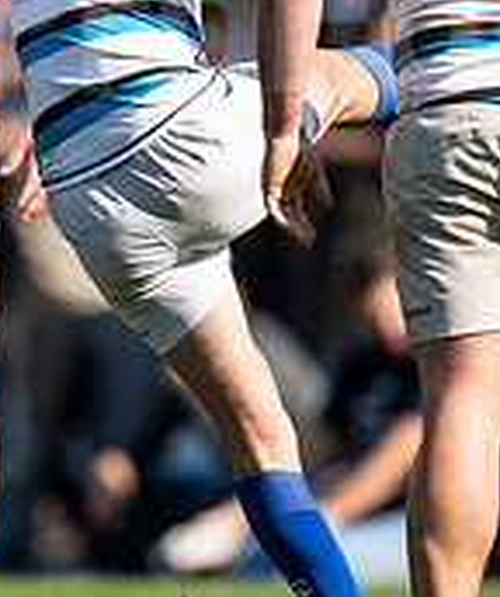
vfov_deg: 1.3
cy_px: 34
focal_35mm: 1499
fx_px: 26983
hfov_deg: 1.1
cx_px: -101
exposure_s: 1/1250
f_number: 2.8
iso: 100
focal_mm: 400
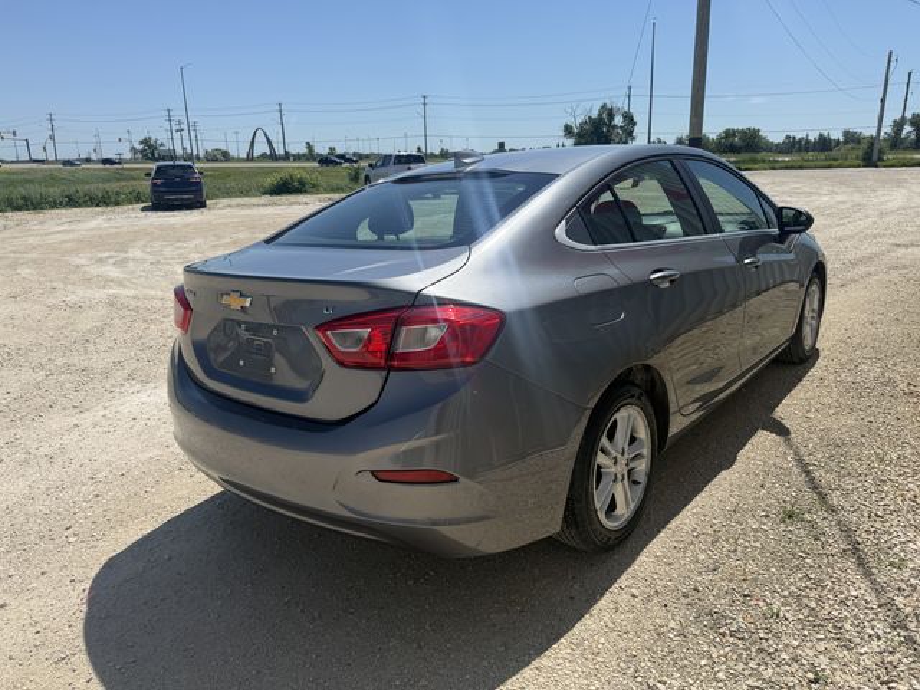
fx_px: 638
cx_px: 460
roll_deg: +2.5
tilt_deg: -12.8
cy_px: 345
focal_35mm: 24
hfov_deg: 71.6
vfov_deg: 56.8
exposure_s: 1/6173
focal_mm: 6.76
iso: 80
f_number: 1.78
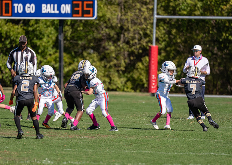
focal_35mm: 345
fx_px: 2271
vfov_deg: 4.2
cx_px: 88
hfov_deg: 5.8
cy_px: 95
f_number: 2.8
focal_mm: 200
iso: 100
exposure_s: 1/2500
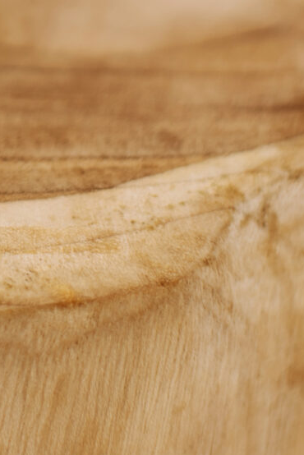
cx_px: -318
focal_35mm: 231
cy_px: -302
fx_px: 2922
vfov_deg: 8.6
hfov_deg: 5.8
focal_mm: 50
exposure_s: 1/250
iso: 50
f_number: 2.2
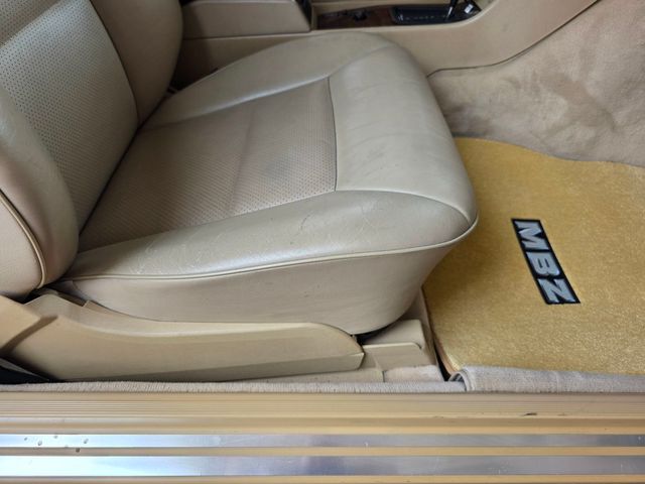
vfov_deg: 58.9
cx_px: 322
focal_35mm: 23
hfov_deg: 73.9
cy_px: 242
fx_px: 429
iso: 50
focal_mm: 6.3
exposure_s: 1/180
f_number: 1.7
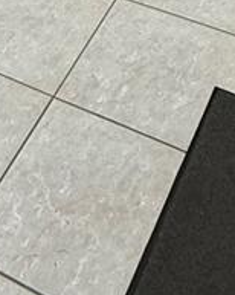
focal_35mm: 85
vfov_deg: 16.0
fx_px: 740
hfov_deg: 17.9
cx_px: 56
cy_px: -338
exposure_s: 1/120
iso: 320
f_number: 2.2
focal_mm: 2.22
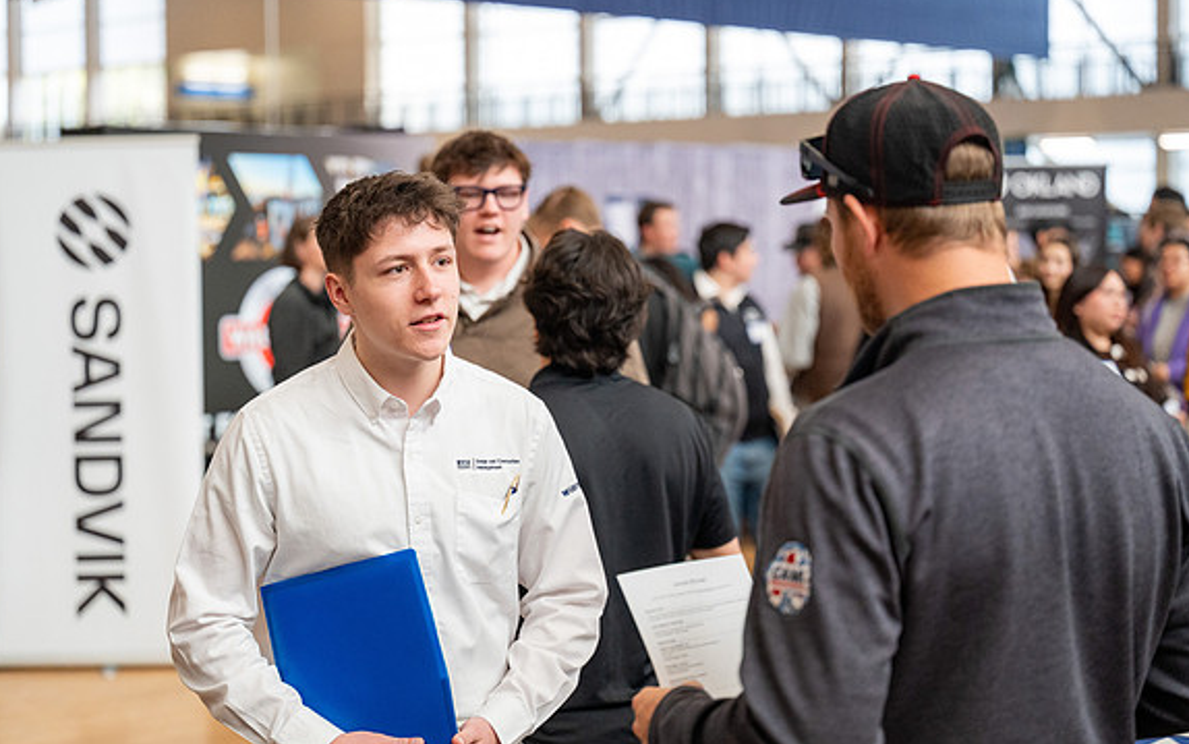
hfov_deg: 27.8
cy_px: 353
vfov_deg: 17.6
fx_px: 2398
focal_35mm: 74
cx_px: 589
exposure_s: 1/1000
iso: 2500
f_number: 2.8
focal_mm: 70
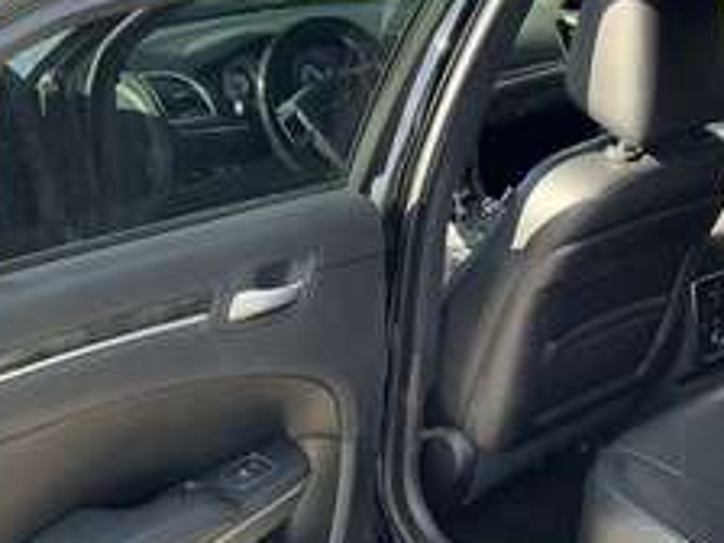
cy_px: 291
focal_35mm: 50
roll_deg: -0.2
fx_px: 1046
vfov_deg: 29.1
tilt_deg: -23.5
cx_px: 401
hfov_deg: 38.1
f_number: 1.8
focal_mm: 3
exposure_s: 1/140
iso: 32
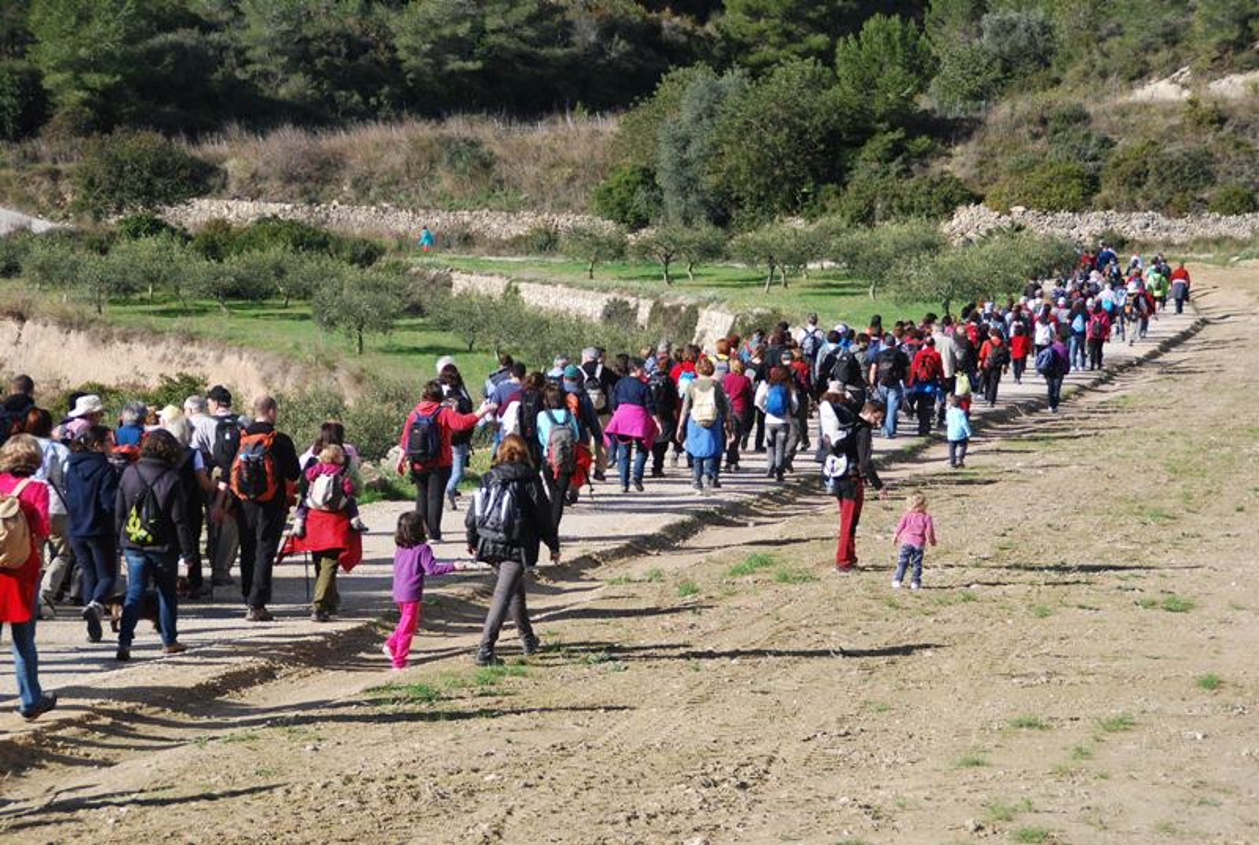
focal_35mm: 102
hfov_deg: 20.0
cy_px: 422
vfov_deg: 13.5
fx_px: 3574
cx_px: 630
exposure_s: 1/500
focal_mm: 68
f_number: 5.6
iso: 140
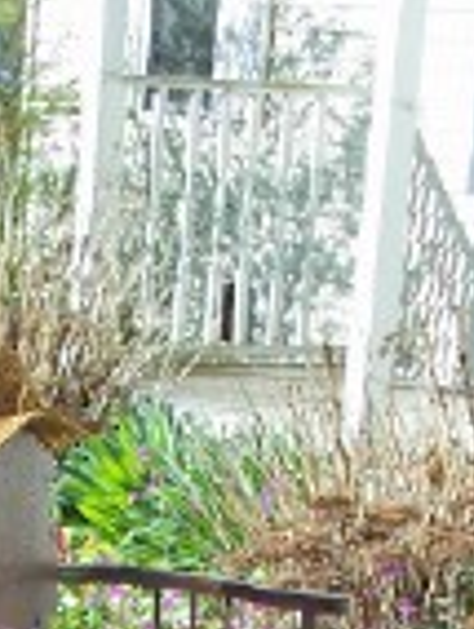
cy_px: 1085
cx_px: 128
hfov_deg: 11.8
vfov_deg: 14.1
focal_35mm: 126
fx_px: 2294
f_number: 4
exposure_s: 1/350
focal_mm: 6
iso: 80
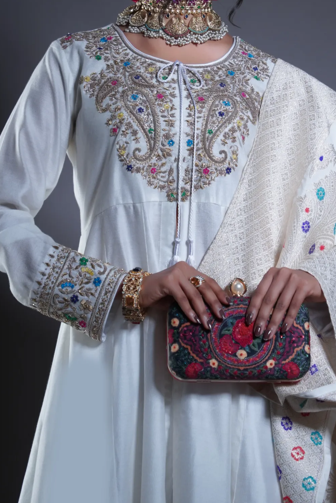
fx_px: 2212
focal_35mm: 158
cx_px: 210
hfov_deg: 8.7
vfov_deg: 13.0
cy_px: 153
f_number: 4.5
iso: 400
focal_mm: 92
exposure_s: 1/160
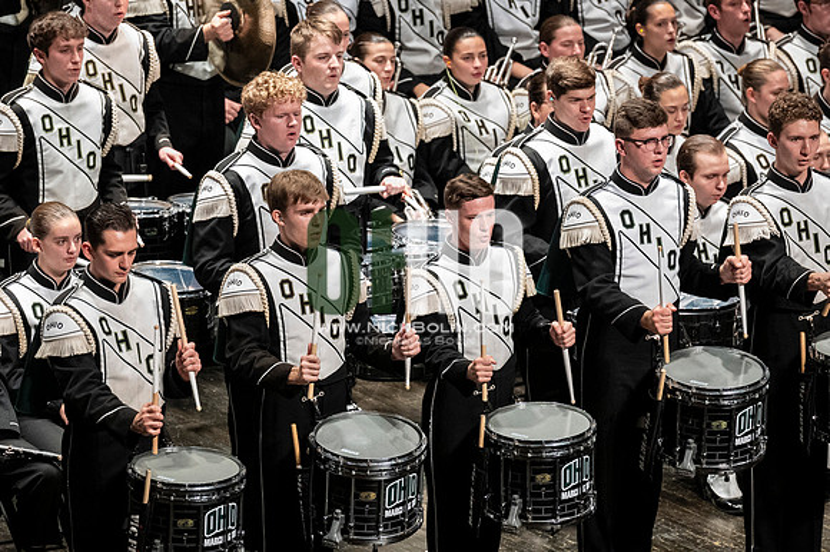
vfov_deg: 4.6
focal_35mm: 300
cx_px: 415
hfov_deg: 6.9
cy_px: 276
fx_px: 6912
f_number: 4
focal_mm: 200
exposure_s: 1/500
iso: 4000
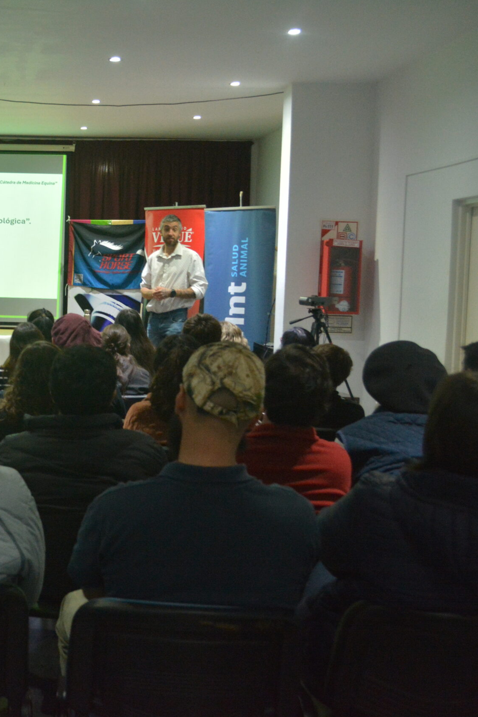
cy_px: 359
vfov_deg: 33.9
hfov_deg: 21.8
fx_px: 1175
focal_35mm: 59
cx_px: -44
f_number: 5.6
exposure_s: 1/30
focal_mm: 26
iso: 1600
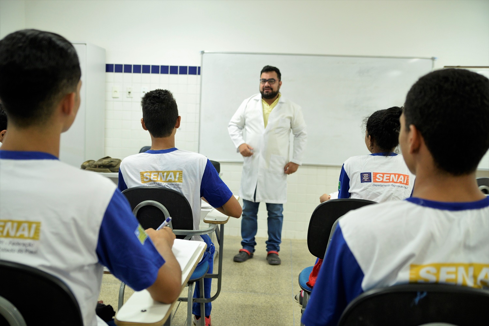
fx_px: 476
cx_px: 244
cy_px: 163
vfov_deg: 37.9
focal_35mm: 35
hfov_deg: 54.4
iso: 2000
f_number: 3.2
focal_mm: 35
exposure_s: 1/80
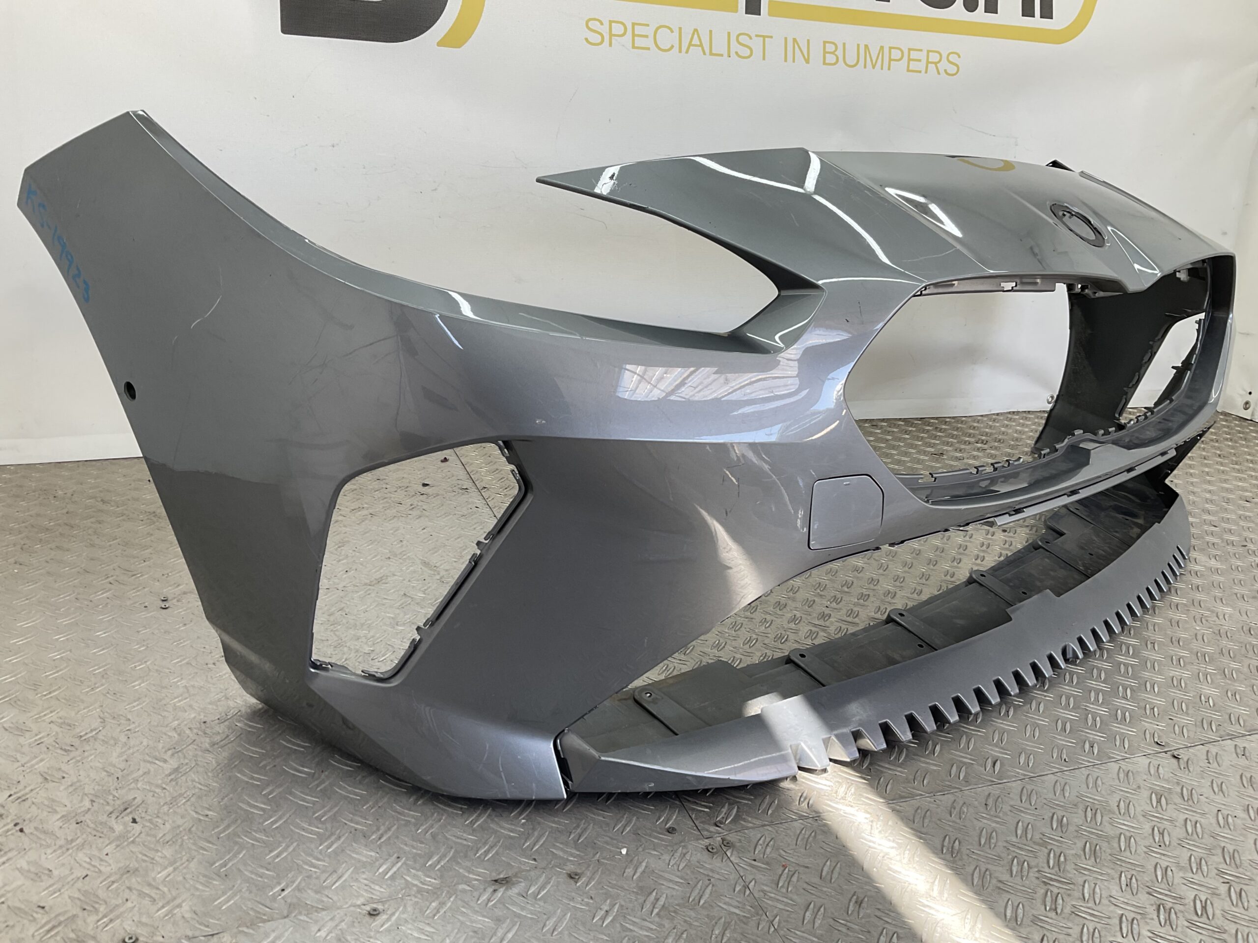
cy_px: 472
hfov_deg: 61.7
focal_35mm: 29
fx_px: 1054
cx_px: 629
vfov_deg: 48.2
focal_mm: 3
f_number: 1.8
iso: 16
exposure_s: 1/116
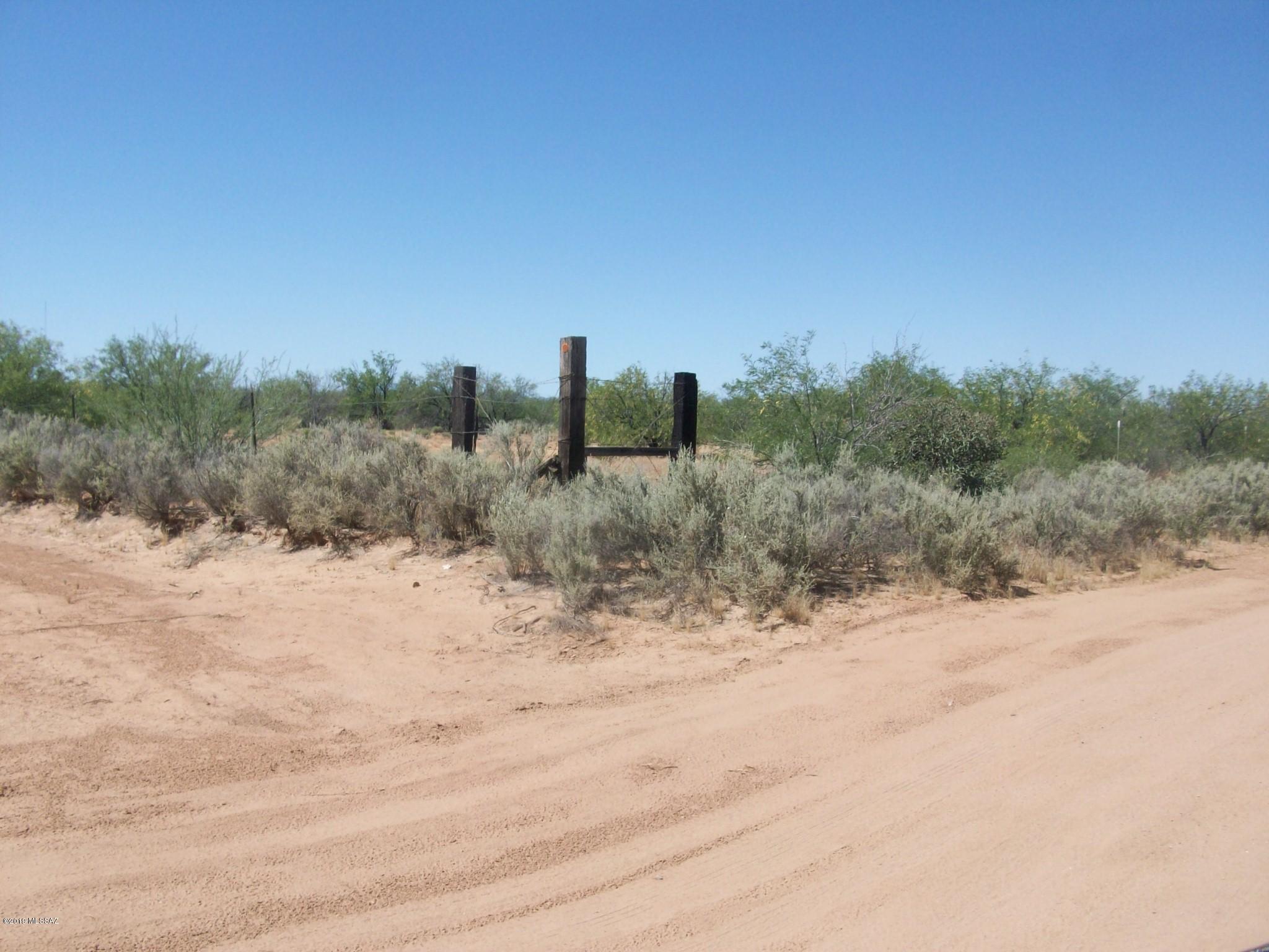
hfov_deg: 54.0
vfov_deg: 41.8
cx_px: 634
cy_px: 476
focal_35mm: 34
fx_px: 1246
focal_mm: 5.7
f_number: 5.5
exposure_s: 1/358
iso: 64
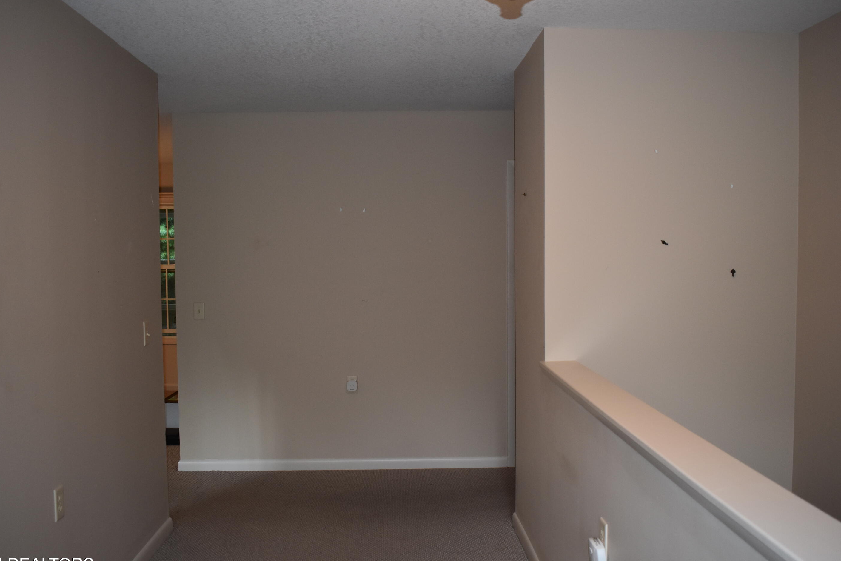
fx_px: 783
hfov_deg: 56.5
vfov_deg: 39.4
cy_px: 293
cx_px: 415
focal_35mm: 34
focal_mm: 21
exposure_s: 1/125
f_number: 3.8
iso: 900
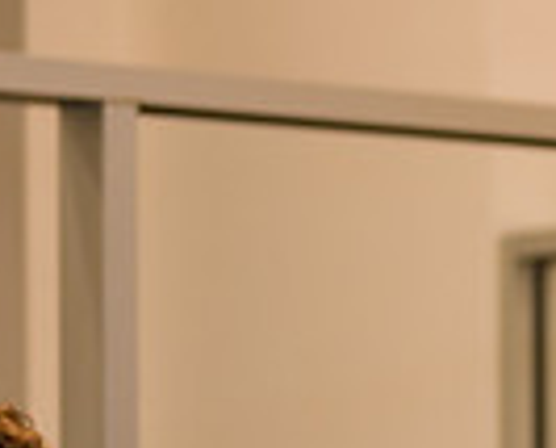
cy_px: 636
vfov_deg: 6.1
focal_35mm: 253
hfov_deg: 7.3
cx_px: 1112
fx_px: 4172
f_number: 3.2
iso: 400
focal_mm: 62
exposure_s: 1/200
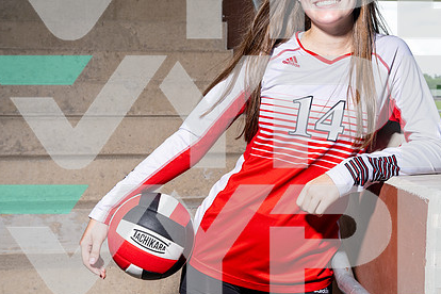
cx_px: 252
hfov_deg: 31.8
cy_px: 112
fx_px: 772
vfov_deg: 21.5
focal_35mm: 63
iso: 100
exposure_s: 1/125
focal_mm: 45
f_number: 8
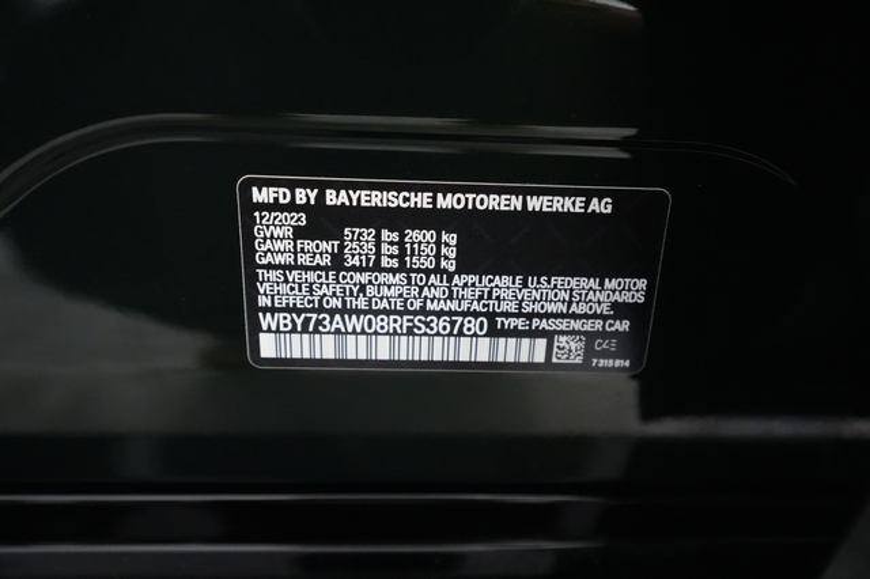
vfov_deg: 46.4
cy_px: 290
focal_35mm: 28
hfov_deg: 65.5
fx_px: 676
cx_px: 435
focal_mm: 28
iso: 12800
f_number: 4.5
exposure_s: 1/125
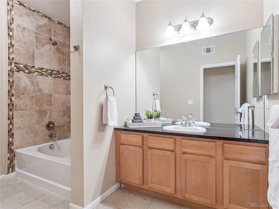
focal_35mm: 18
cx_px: 140
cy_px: 104
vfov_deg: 71.6
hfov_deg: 87.8
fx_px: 145
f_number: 4
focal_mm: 9
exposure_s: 1/40
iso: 400
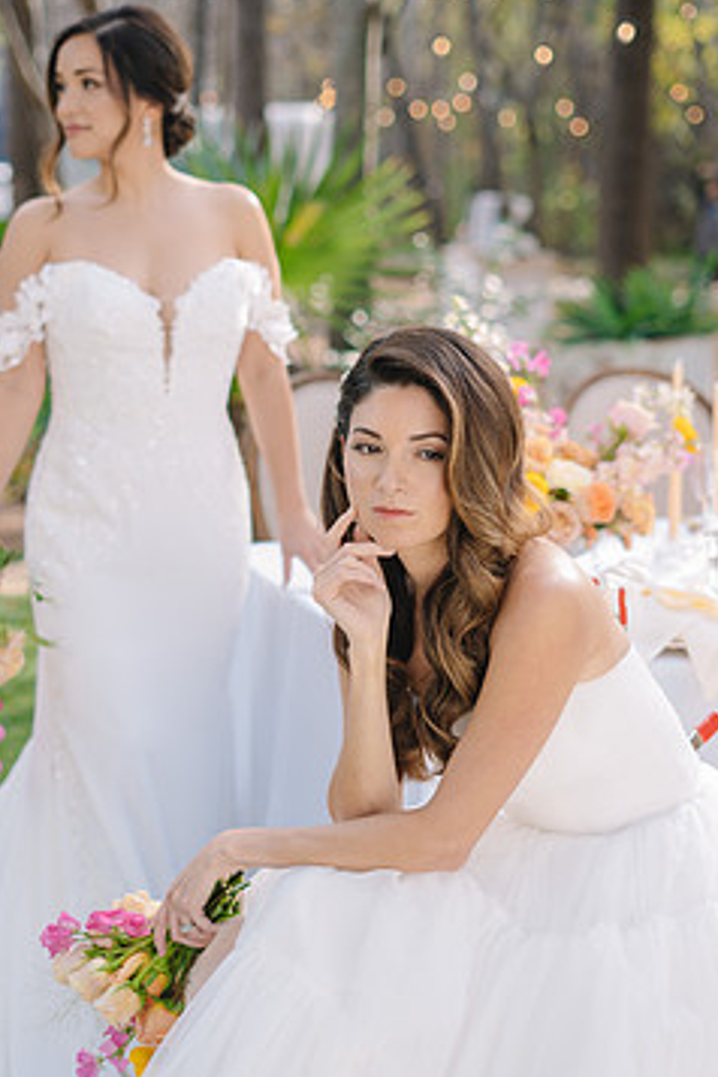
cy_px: 516
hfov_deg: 21.6
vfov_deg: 31.9
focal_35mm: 63
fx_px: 1885
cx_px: 308
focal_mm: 50
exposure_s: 1/200
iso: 50
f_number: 2.2
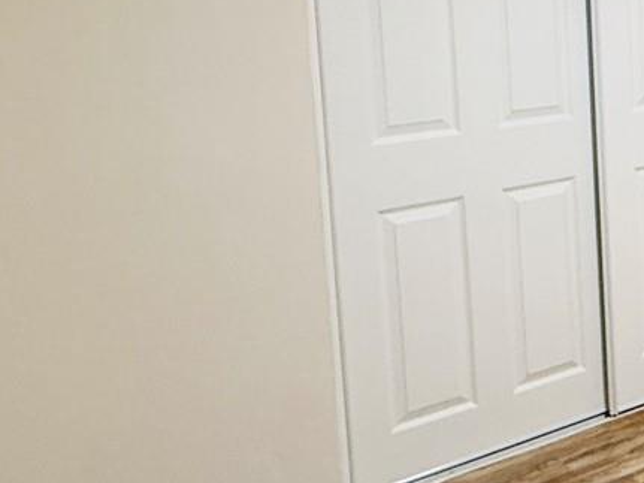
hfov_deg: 27.3
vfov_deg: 27.0
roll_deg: +0.0
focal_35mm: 52
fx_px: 967
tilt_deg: -2.5
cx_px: 932
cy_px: 42
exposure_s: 1/41
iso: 250
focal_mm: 2.22
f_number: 2.2
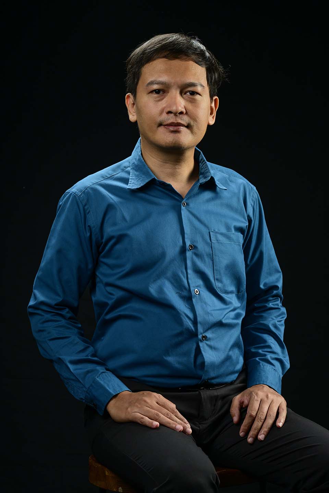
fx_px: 1165
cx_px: 164
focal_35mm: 85
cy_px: 246
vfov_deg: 23.9
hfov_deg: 16.1
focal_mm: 85
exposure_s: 1/200
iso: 400
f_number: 8
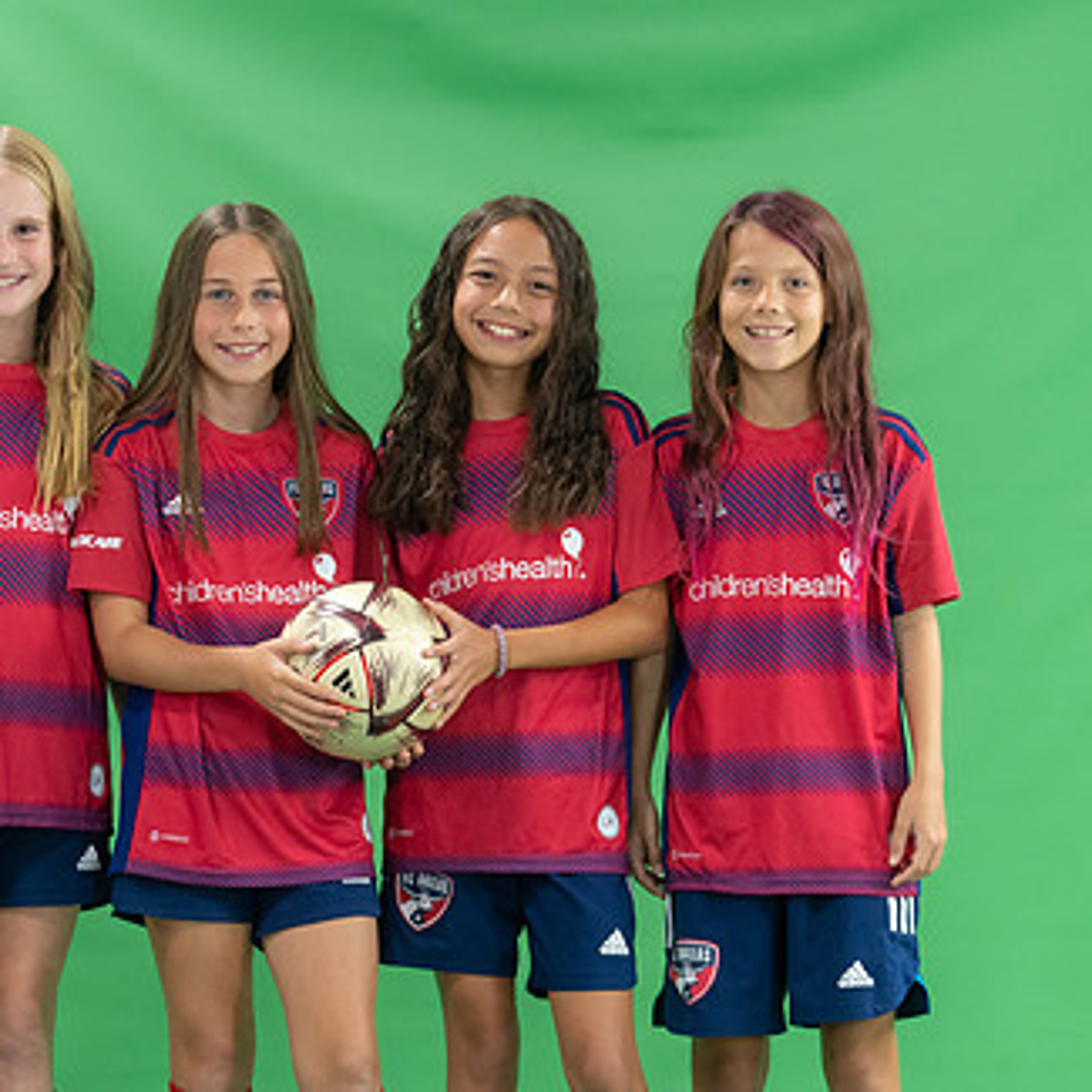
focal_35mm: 149
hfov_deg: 11.7
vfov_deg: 11.7
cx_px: 434
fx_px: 5318
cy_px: 708
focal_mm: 70
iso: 1000
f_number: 2.8
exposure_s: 1/250
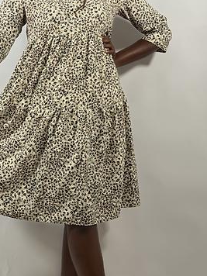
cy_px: 101
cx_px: 49
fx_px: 646
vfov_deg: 24.0
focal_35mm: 81
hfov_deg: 18.1
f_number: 1.78
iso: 64
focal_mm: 6.76
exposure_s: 1/100
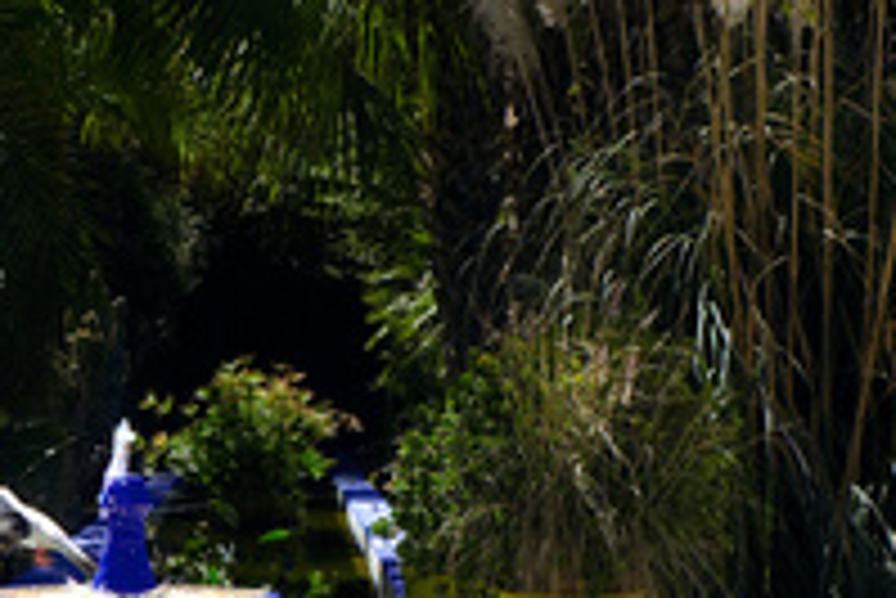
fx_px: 3512
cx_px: 131
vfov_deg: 9.7
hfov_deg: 14.4
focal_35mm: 141
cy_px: 544
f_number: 4.5
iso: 400
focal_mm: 23
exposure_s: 1/1000
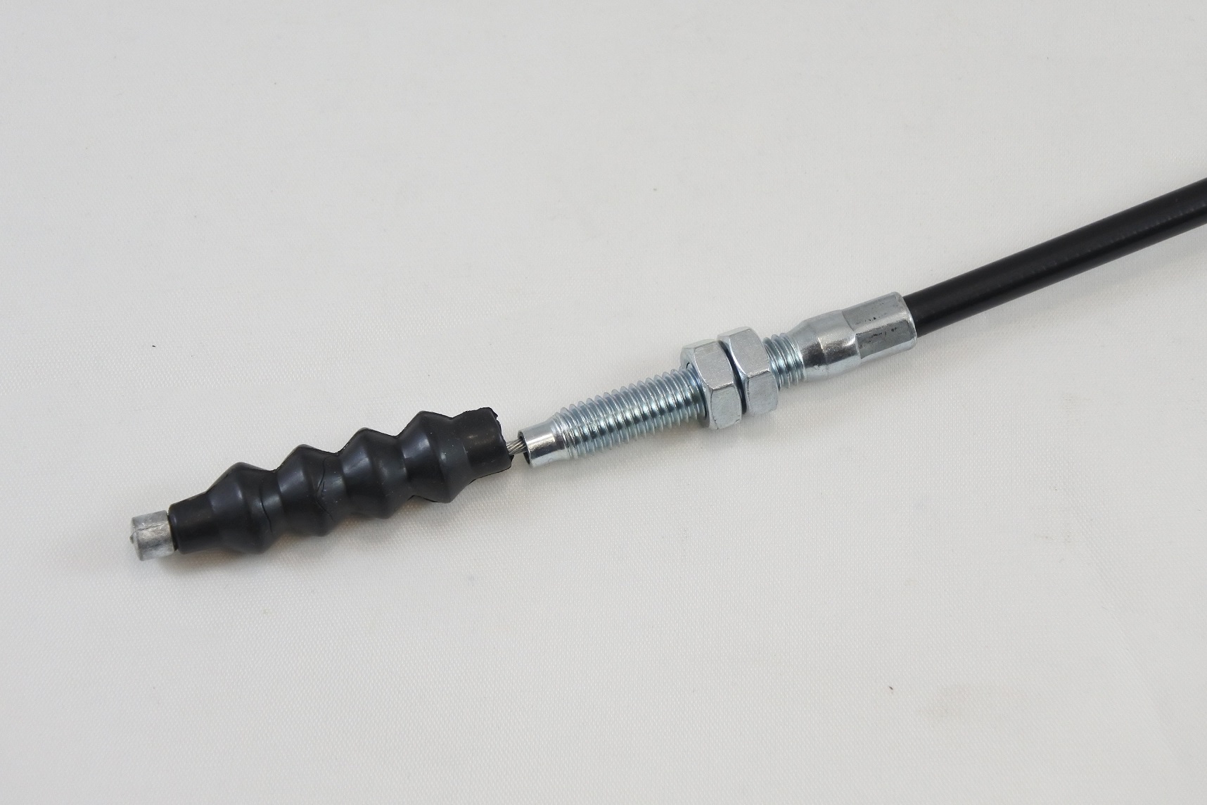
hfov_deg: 25.7
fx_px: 2648
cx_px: 604
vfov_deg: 17.3
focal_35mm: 79
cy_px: 402
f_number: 5.6
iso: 500
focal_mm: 29.4
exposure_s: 1/125
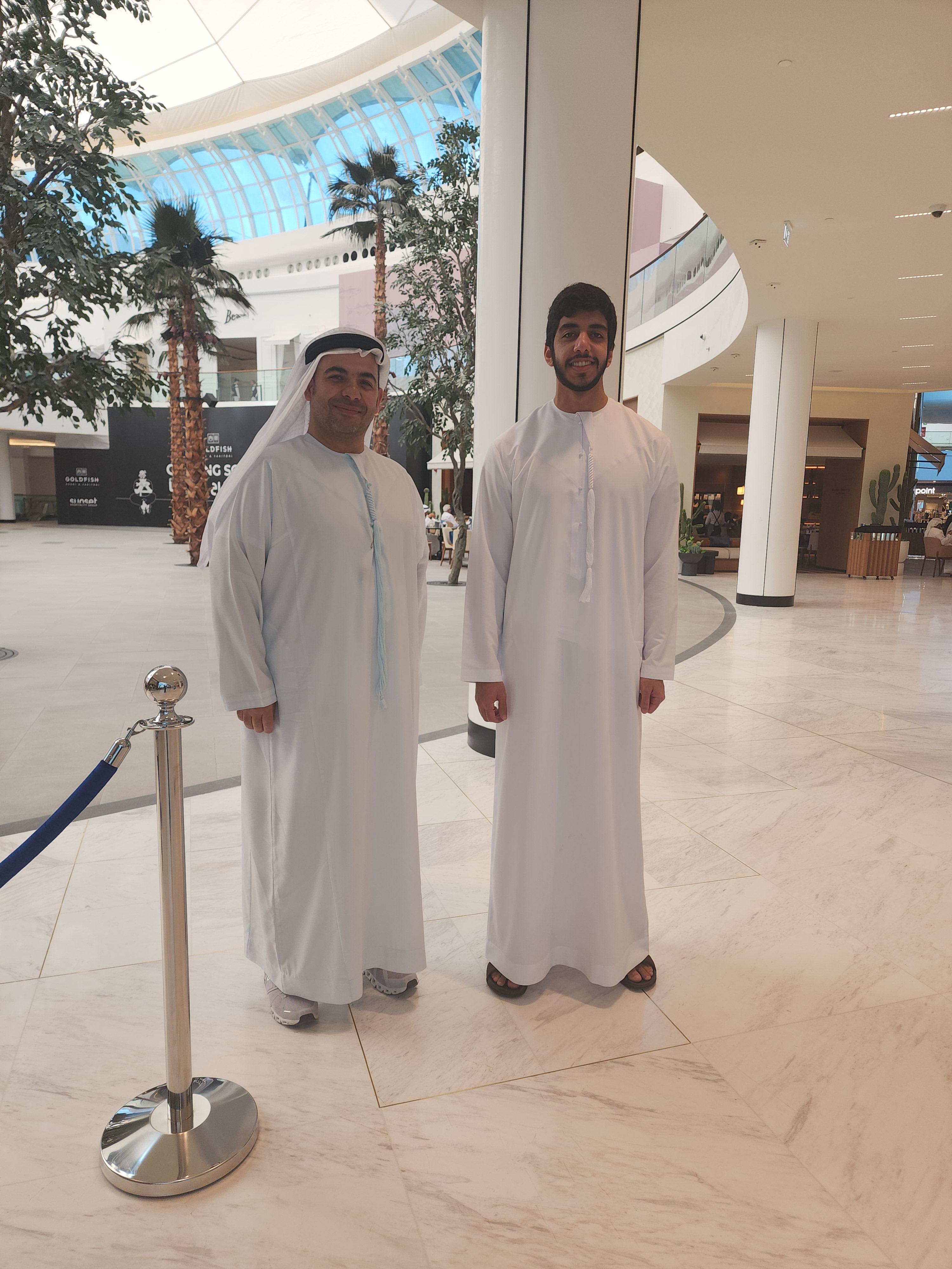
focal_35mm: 23
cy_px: 634
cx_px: 476
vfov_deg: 73.9
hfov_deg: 58.9
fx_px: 843
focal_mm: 6.4
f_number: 1.8
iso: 16
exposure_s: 1/100
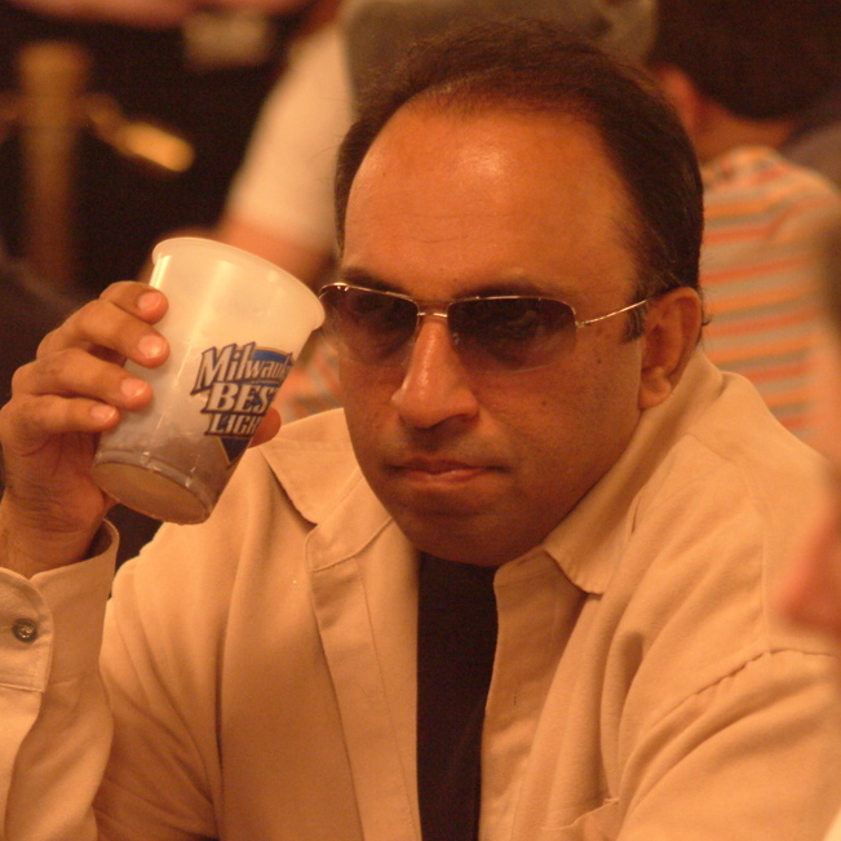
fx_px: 7495
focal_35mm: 273
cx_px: 405
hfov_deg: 6.4
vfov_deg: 6.4
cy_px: 575
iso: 1600
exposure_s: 1/60
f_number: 4.5
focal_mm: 133
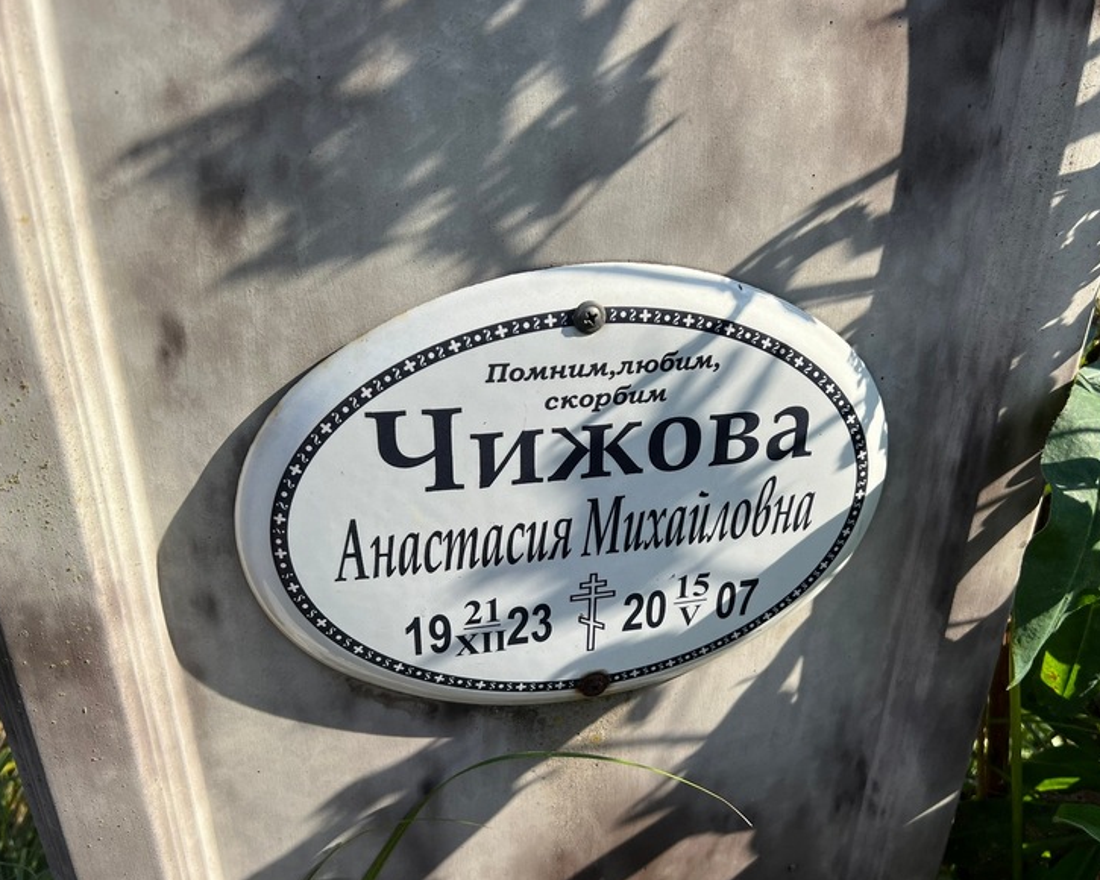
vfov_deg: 51.5
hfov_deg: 62.2
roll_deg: +1.1
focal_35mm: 28
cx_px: 575
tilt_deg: -27.7
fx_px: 912
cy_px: 443
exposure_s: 1/2695
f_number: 1.5
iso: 50
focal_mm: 5.7
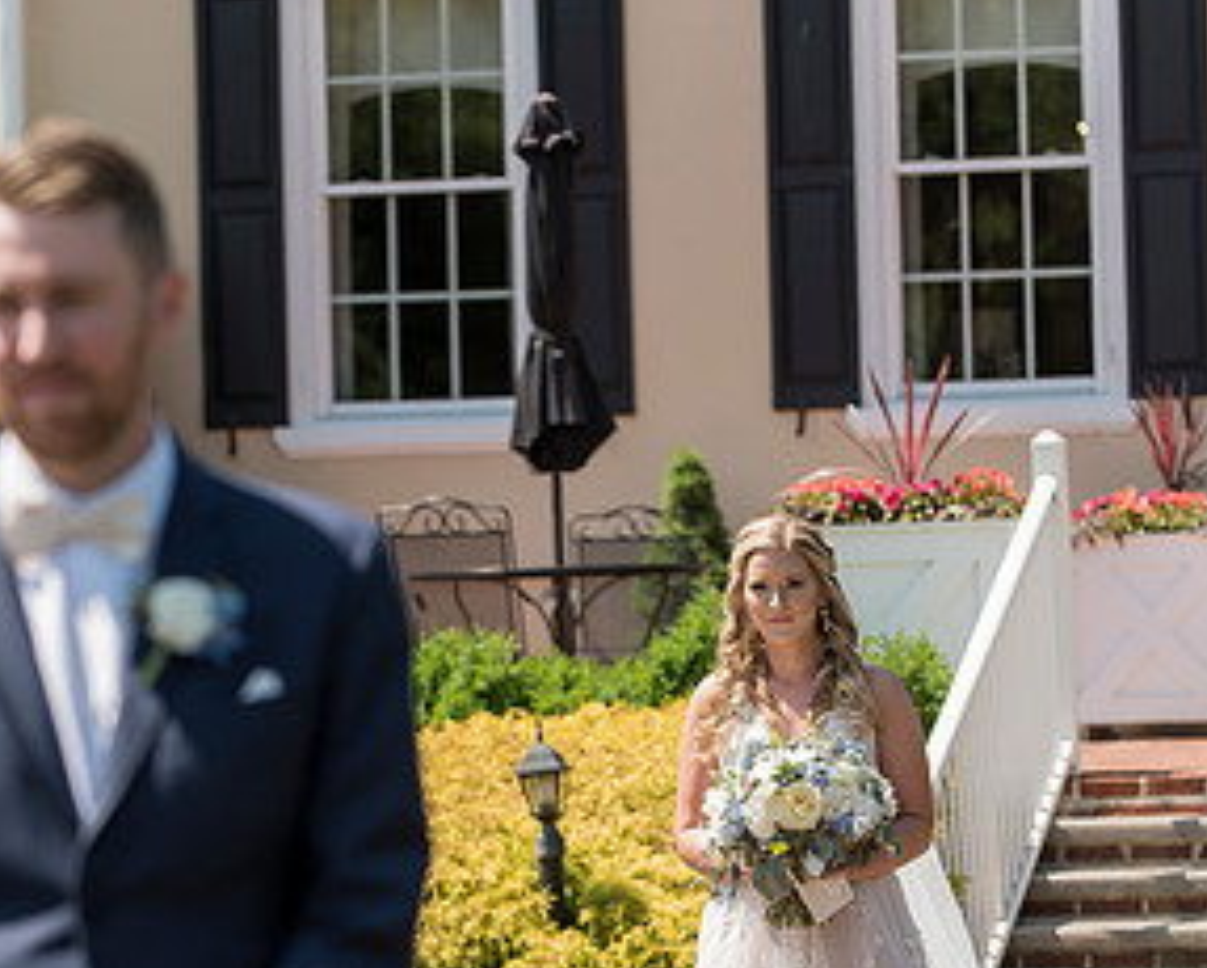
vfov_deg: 7.5
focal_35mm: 207
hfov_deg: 9.3
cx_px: 479
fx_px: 7400
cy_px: 758
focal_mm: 105
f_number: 3.5
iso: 200
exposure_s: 1/1600
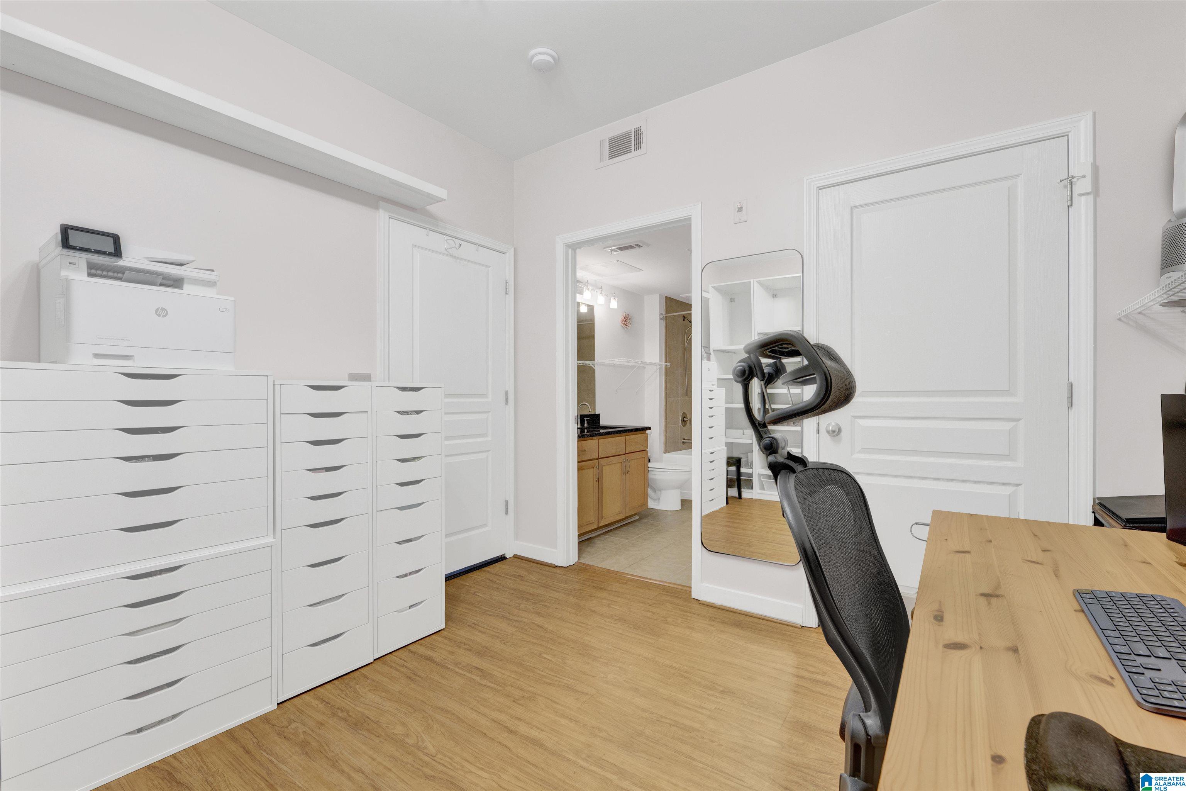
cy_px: 396
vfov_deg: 81.2
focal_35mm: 14
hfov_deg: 104.3
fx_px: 461
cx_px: 593
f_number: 9
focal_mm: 14
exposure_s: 1/30
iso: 640
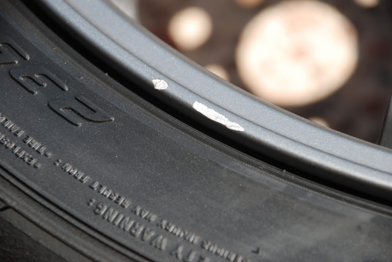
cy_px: 131
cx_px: 196
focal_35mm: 202
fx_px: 2208
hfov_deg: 10.1
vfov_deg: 6.8
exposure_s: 1/250
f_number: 5.6
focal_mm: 135
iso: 200
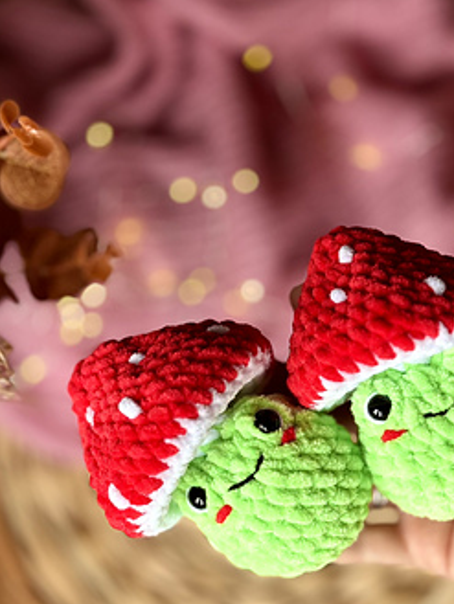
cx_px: 256
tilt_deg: -69.5
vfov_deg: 26.6
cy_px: 376
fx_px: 1276
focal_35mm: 73
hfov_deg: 20.2
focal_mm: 6.76
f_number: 1.78
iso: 80
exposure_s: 1/121
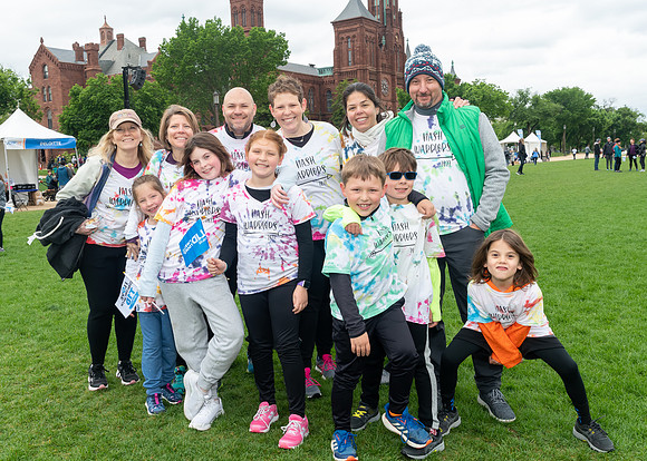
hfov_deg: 54.0
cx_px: 313
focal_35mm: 35
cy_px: 230
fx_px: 635
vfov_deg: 40.0
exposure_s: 1/250
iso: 320
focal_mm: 22
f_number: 7.1
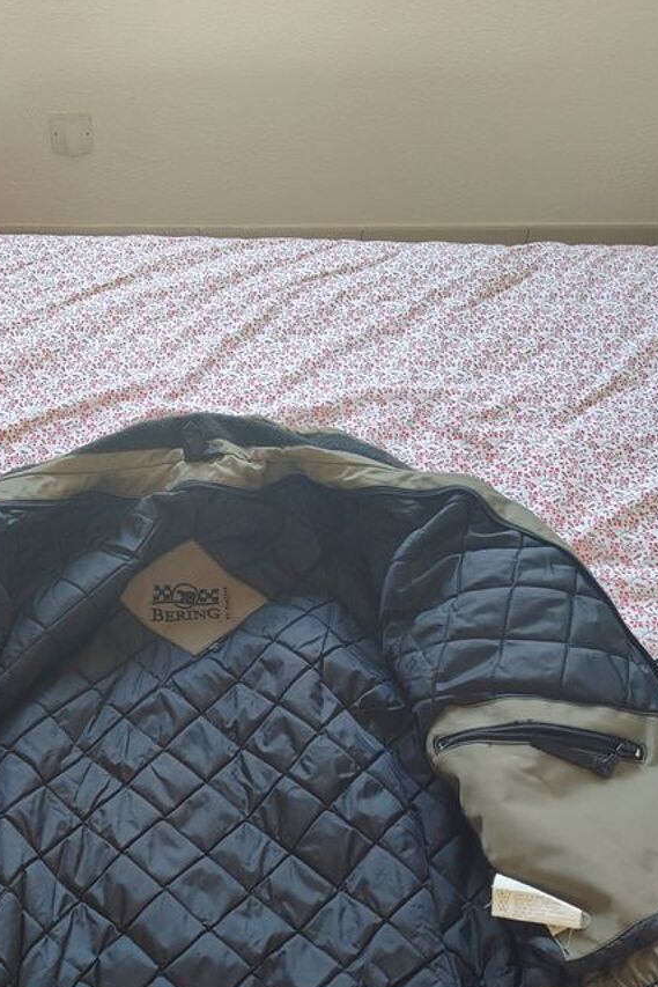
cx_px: 176
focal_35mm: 39
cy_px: 693
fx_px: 1069
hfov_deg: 33.6
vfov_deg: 48.3
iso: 444
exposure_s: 1/33.3
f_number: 1.75
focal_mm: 5.25
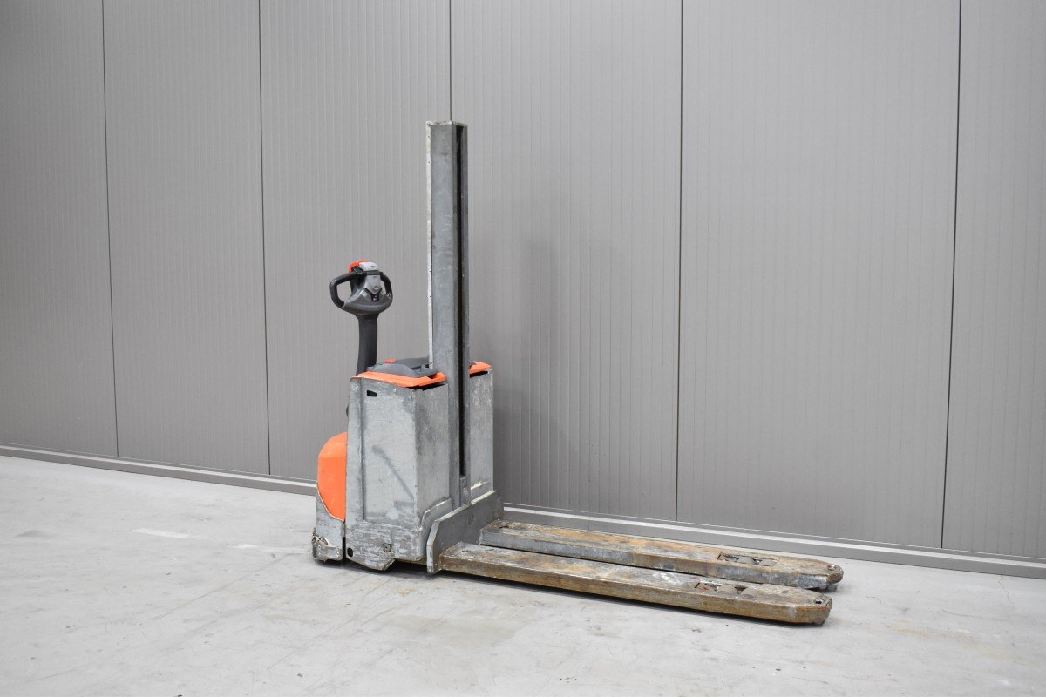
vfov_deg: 40.0
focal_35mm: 33
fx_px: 959
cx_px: 523
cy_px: 348
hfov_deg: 57.2
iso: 1600
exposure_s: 1/50
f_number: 4.5
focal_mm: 22
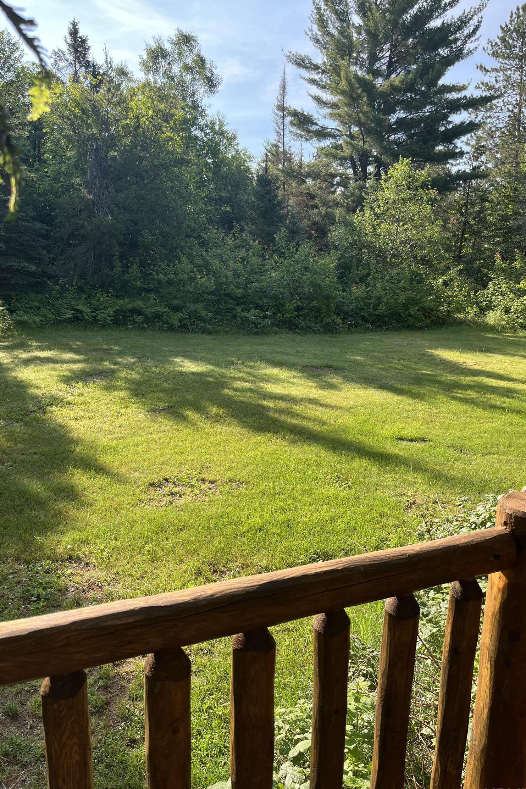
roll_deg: -1.1
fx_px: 614
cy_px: 404
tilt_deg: -15.1
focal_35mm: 28
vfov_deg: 65.5
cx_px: 276
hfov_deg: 46.4
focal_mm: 5.1
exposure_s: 1/804
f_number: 1.6
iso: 50
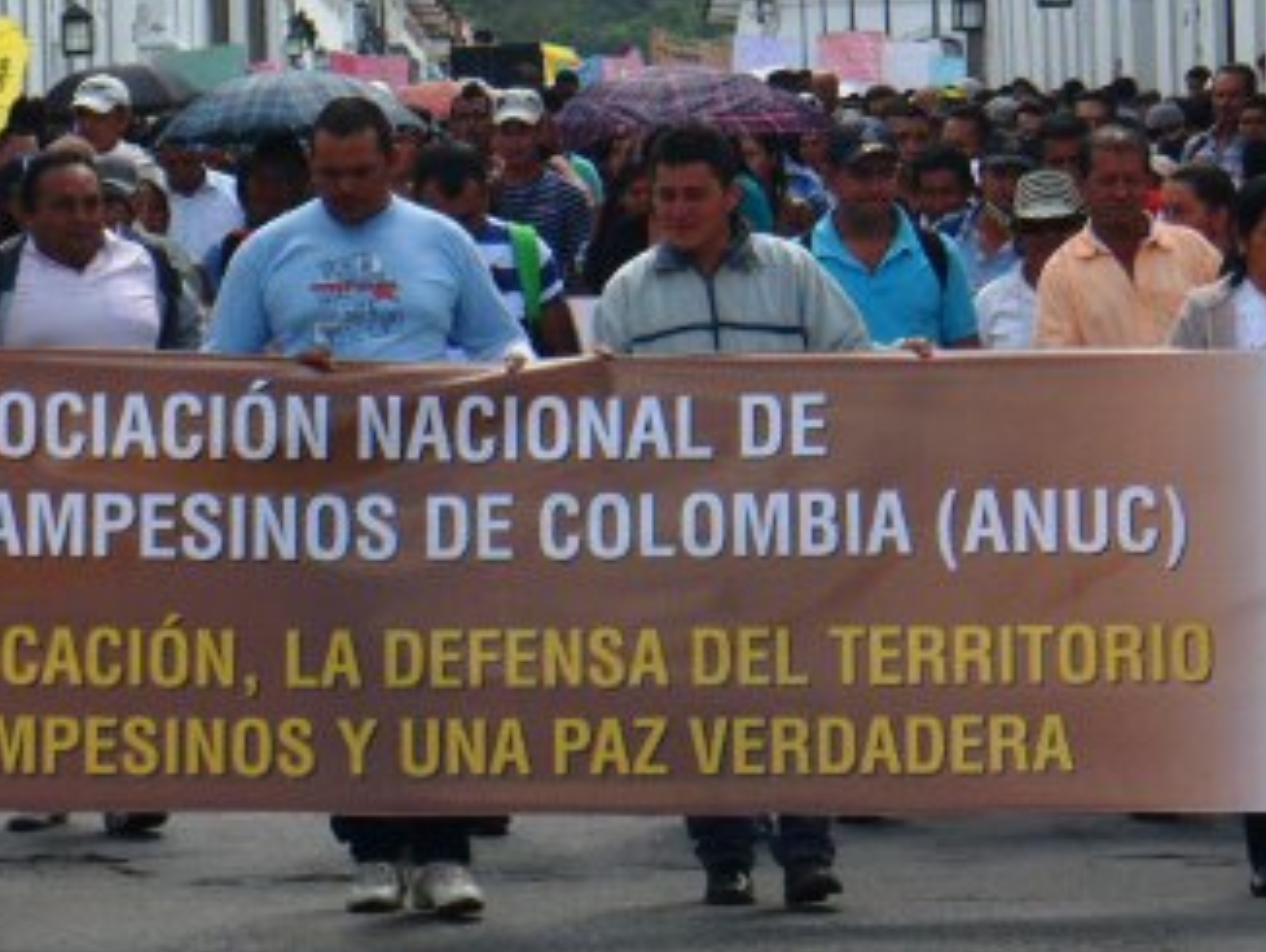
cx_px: 656
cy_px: 27
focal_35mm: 255
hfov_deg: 7.8
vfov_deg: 5.8
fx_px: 9333
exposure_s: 1/180
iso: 80
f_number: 5.4
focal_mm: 22.5
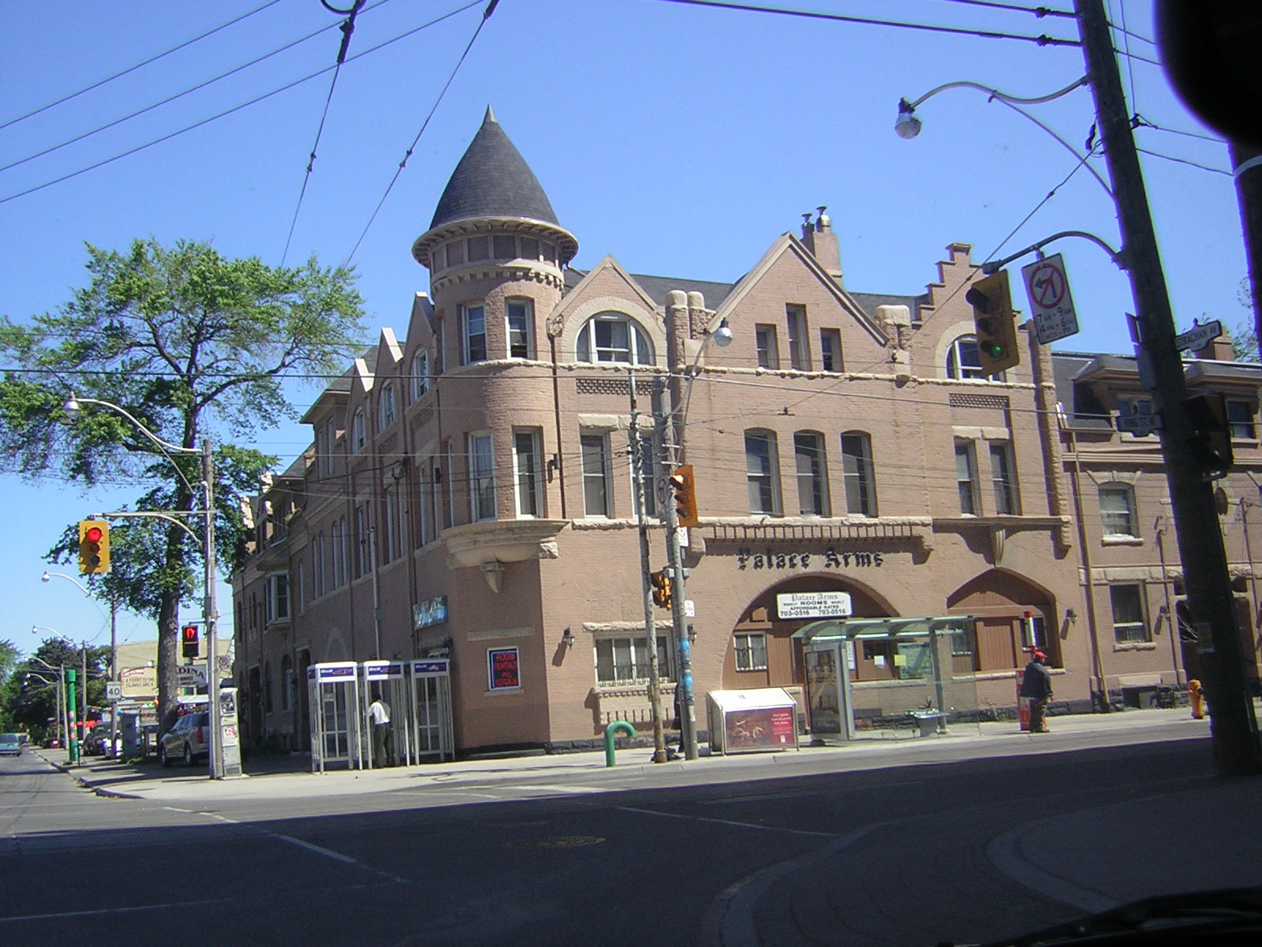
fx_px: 1312
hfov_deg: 51.4
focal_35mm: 36
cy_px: 474
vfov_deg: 39.7
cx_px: 631
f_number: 5.2
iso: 50
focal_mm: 4.7
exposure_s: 1/190
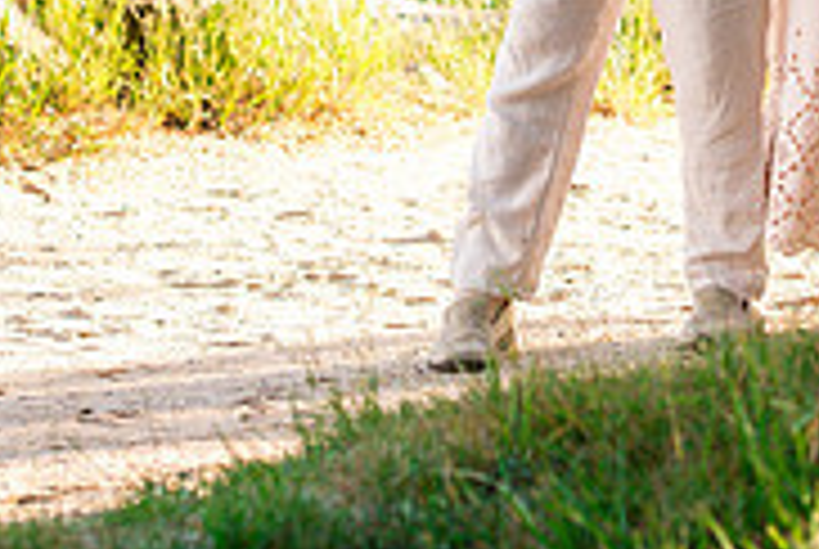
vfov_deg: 4.9
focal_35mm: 279
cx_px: 720
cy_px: -263
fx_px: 6358
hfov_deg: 7.4
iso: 800
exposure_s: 1/1000
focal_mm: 85
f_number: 3.2
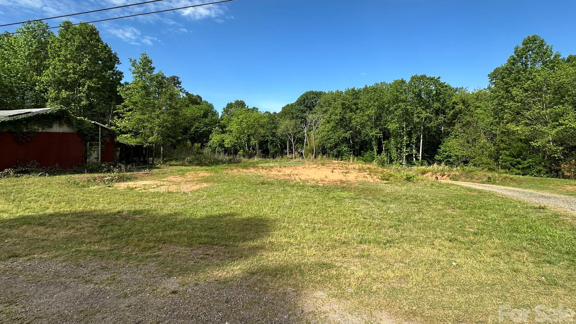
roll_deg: +0.0
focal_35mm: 16
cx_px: 294
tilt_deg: +0.8
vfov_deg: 66.6
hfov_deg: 99.4
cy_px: 134
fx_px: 244
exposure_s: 1/1553
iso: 50
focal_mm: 2.22
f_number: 2.2
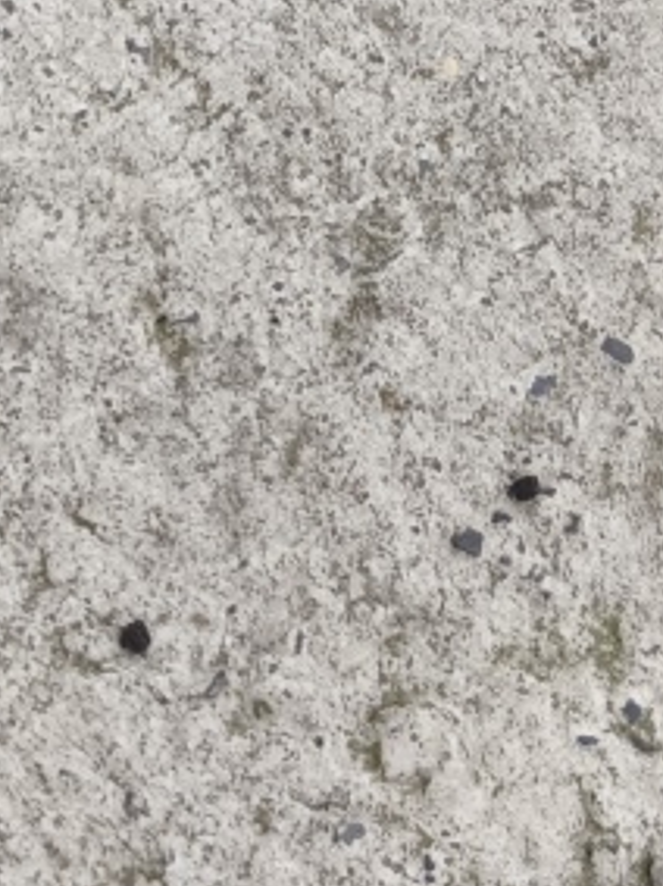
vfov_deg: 20.0
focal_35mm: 98
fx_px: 2505
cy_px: 452
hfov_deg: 14.1
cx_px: -341
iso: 100
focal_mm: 3.96
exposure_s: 1/237
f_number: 1.8
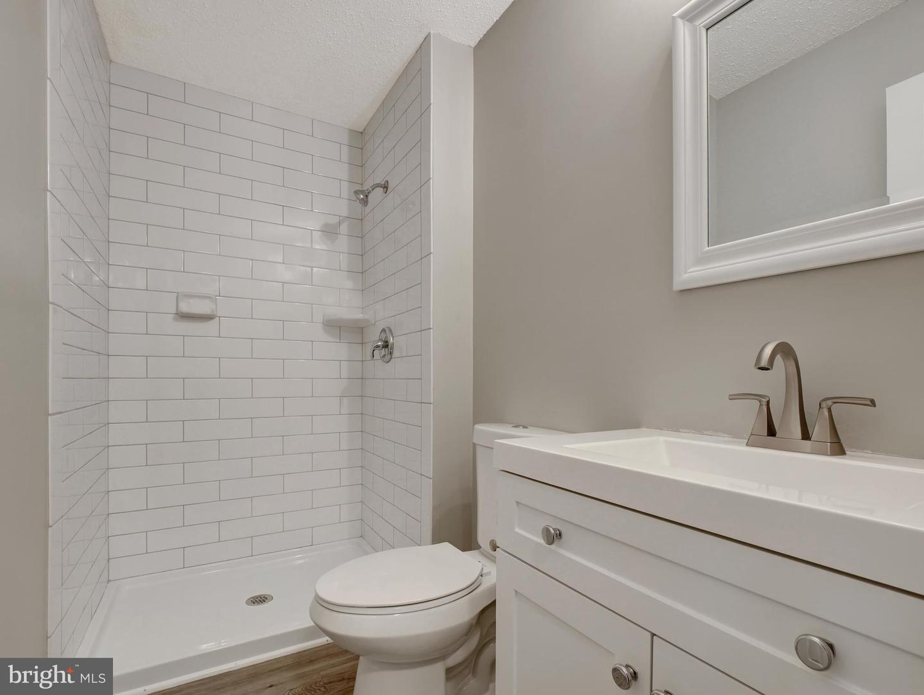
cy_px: 348
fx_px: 427
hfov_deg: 94.5
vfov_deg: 78.2
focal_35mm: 16
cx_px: 462
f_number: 6.3
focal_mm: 8
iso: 200
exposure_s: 1/8
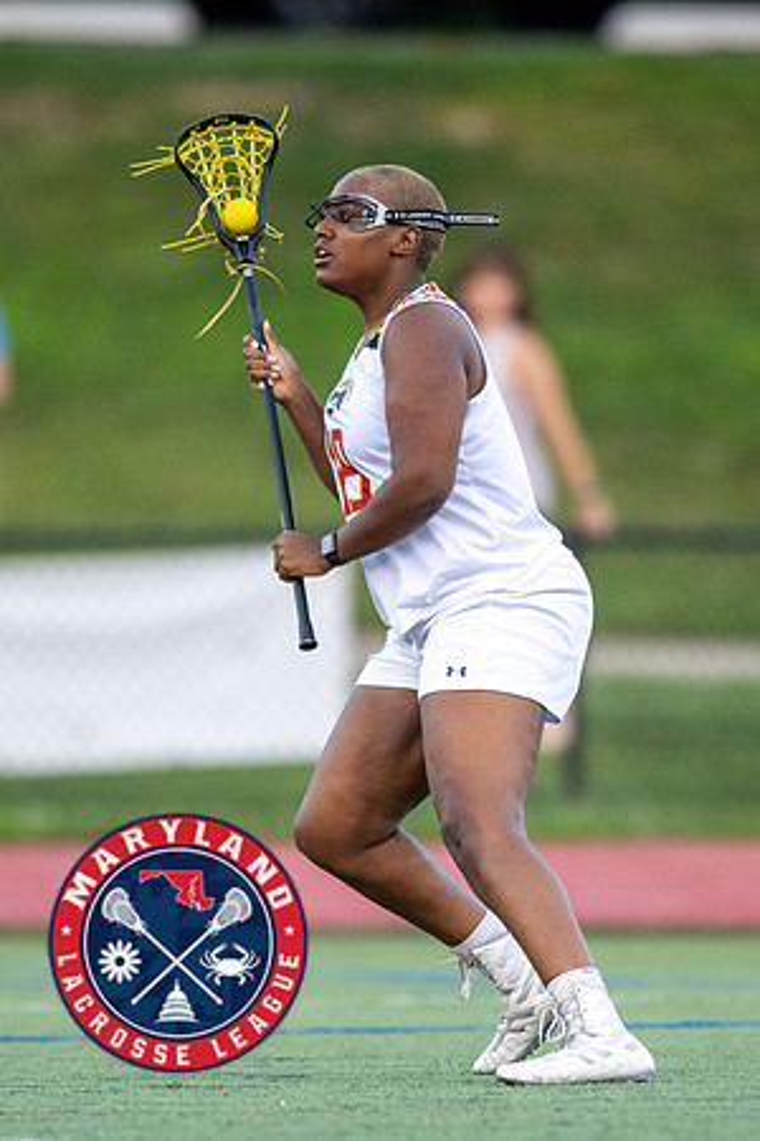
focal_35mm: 882
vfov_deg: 2.3
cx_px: 449
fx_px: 27920
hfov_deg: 1.6
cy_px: 683
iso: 1100
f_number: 2.8
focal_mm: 400
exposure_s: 1/1250
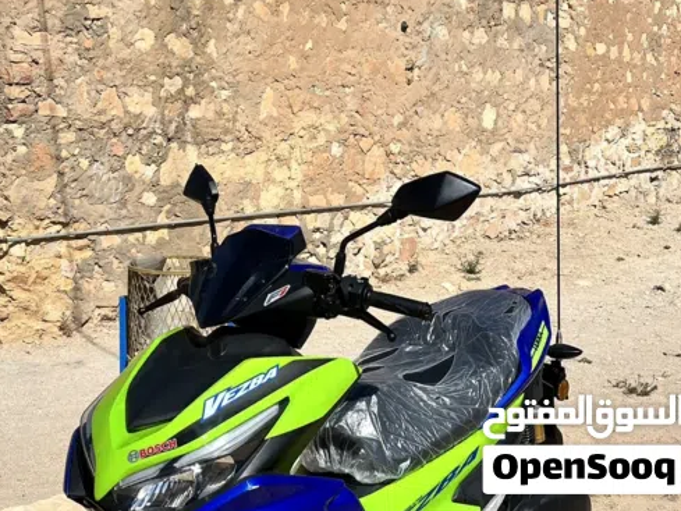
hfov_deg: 53.6
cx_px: 273
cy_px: 194
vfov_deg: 41.5
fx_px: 669
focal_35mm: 34
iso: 50
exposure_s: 1/7874
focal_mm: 5.1
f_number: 1.6
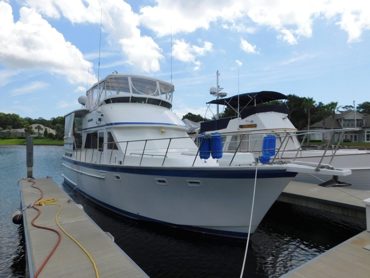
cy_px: 139
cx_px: 185
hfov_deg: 73.9
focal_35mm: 23
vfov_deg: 58.9
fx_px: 246
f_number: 6
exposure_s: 1/640
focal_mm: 4
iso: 125
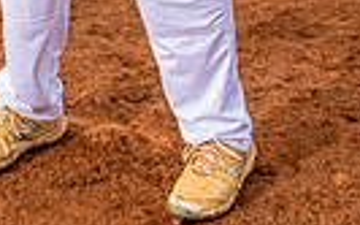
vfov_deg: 9.6
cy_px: -314
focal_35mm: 121
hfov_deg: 17.2
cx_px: 92
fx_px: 1187
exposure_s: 1/250
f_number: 6.3
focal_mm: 35
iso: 100
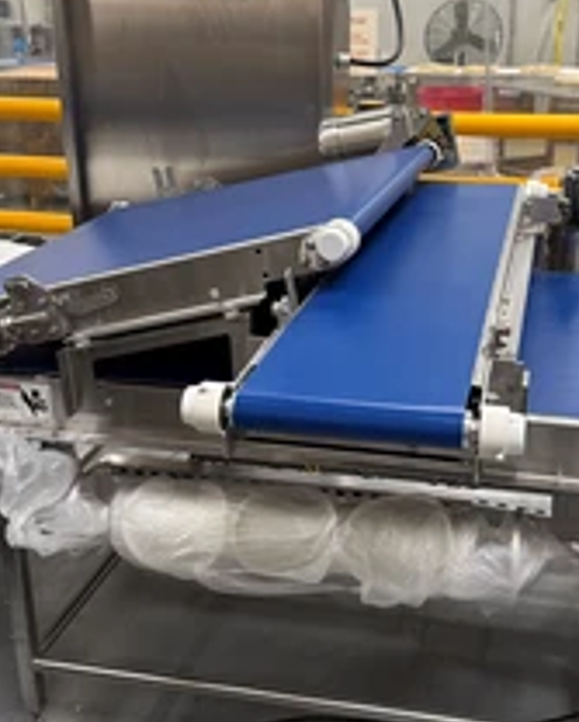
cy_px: 337
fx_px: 962
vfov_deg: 41.1
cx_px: 354
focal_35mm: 45
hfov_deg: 33.4
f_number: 1.78
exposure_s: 1/121
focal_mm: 6.76
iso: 200
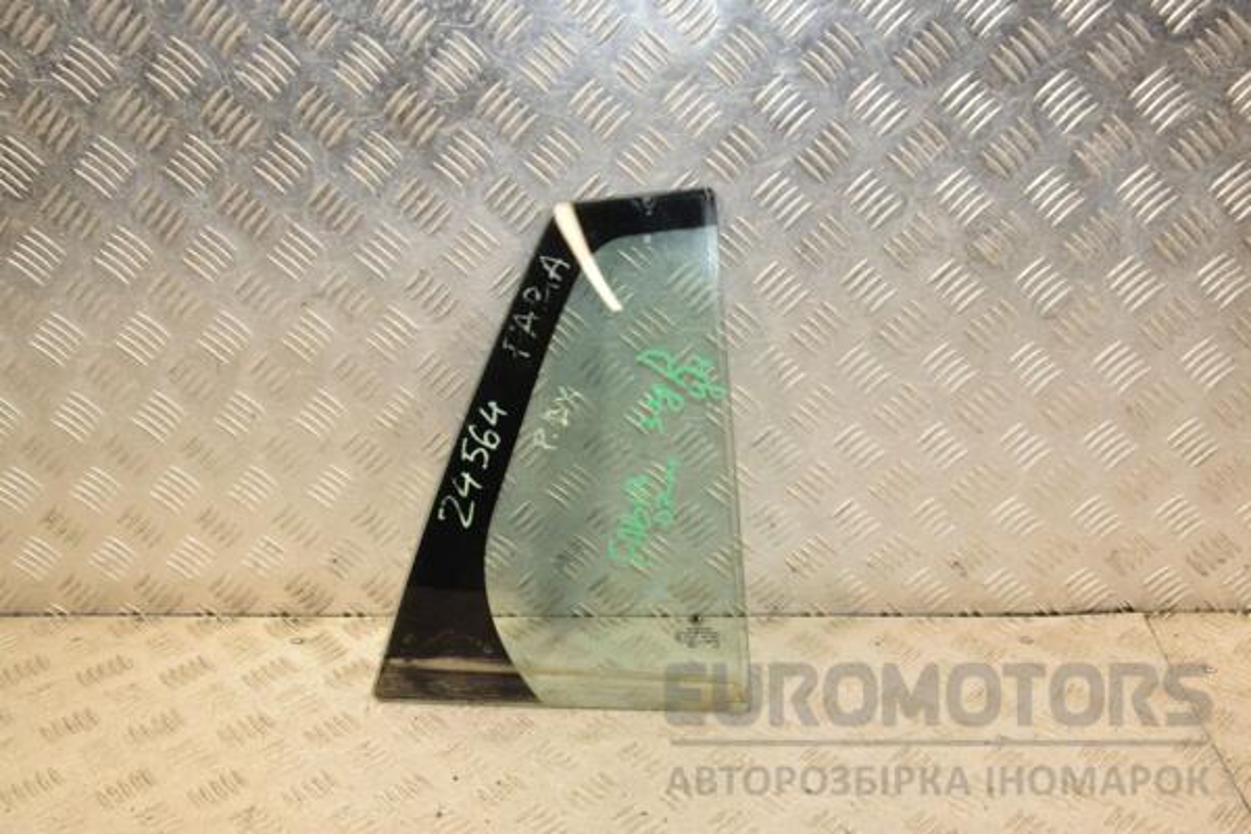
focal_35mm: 38
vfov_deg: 35.5
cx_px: 626
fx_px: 1303
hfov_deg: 51.3
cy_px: 417
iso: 800
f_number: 7.1
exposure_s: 1/200
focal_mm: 25
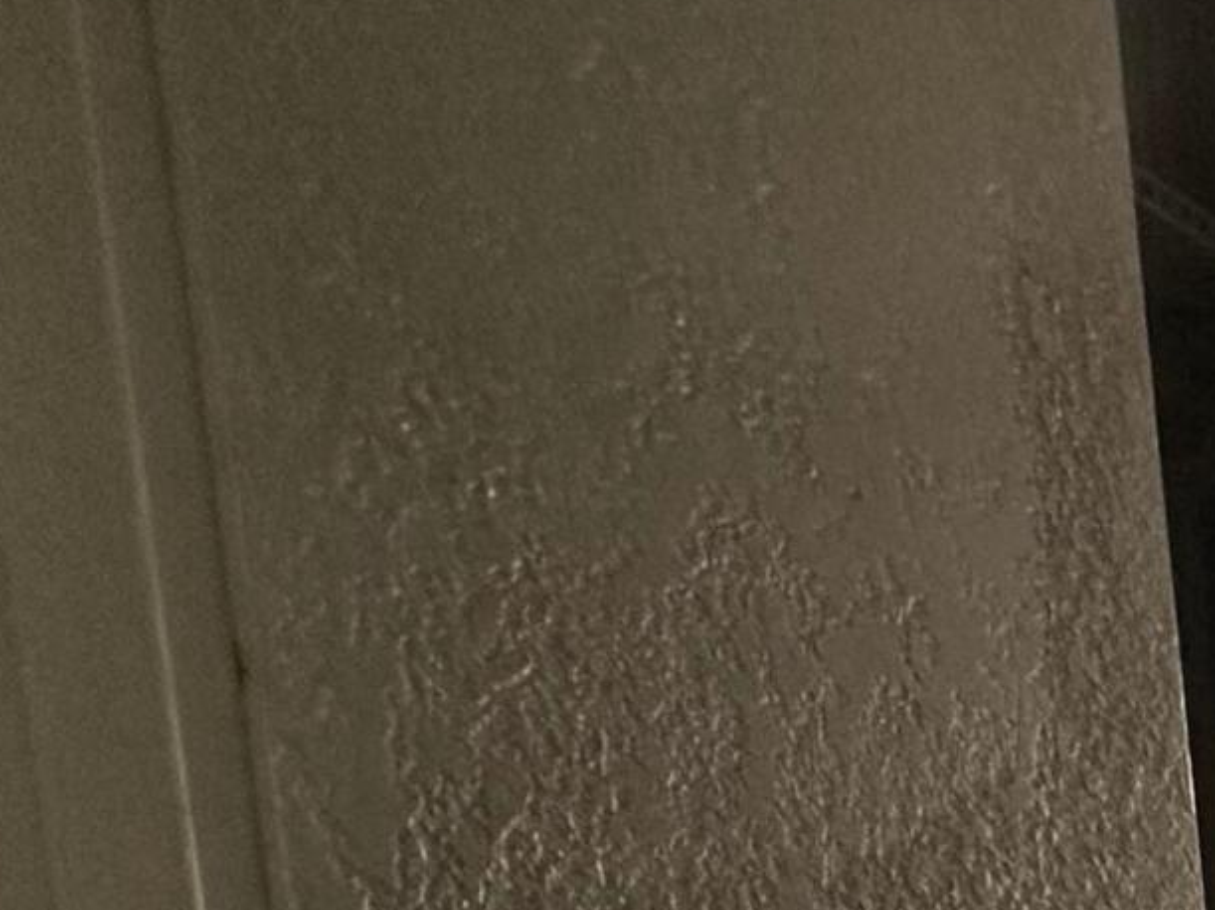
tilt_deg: -5.4
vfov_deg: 20.3
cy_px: 1194
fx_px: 2316
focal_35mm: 66
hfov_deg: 18.3
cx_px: 2484
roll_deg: +0.7
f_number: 2.2
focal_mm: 2.22
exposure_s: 1/99
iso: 100
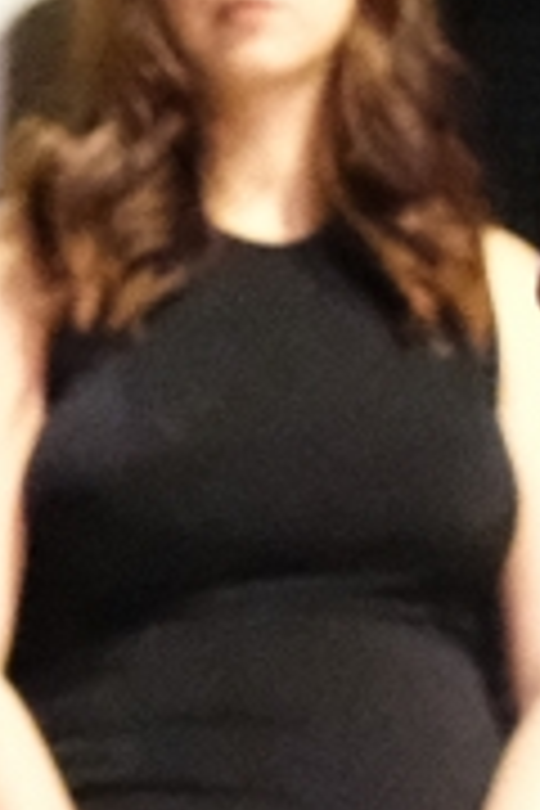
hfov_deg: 3.1
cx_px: 1714
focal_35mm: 427
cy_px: -36
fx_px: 9607
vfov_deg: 4.8
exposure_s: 1/90
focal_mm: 42.9
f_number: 5
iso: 25600
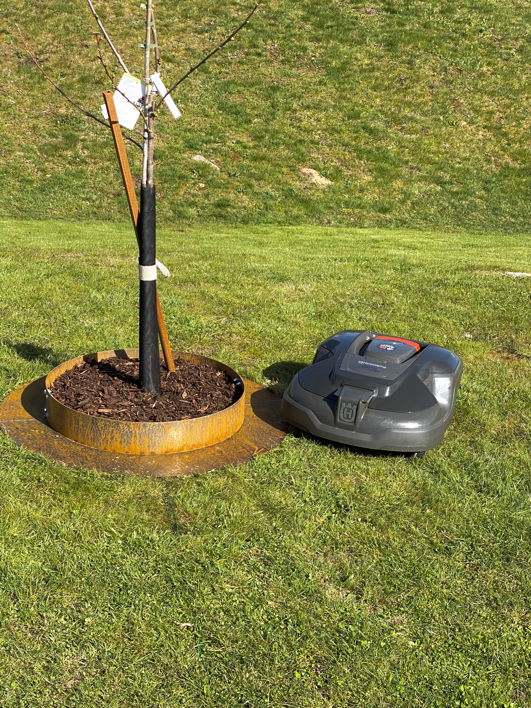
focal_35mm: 52
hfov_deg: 28.0
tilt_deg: -21.5
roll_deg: +1.3
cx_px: 266
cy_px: 354
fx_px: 1064
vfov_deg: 36.8
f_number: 2
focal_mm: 6
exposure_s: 1/1142
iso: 20
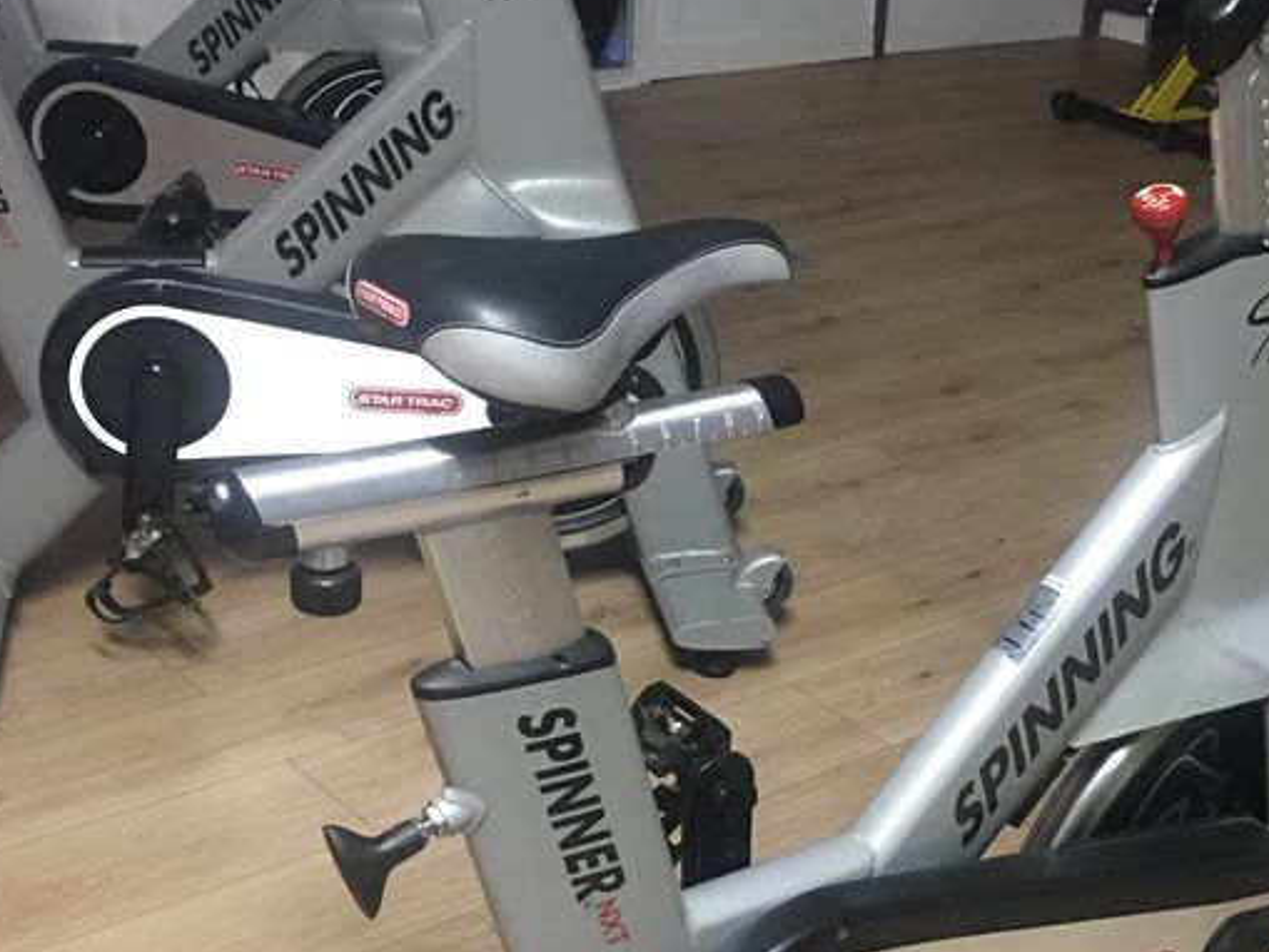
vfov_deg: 25.4
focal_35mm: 57
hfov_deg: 33.5
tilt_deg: -27.1
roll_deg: -6.3
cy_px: 695
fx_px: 2090
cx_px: 830
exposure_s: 1/4
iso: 80
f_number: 2.2
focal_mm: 4.15
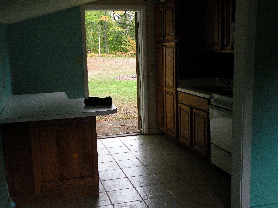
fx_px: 337
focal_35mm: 42
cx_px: 139
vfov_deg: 34.3
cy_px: 104
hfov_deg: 44.8
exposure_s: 1/60
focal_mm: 7.4
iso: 147
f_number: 3.2
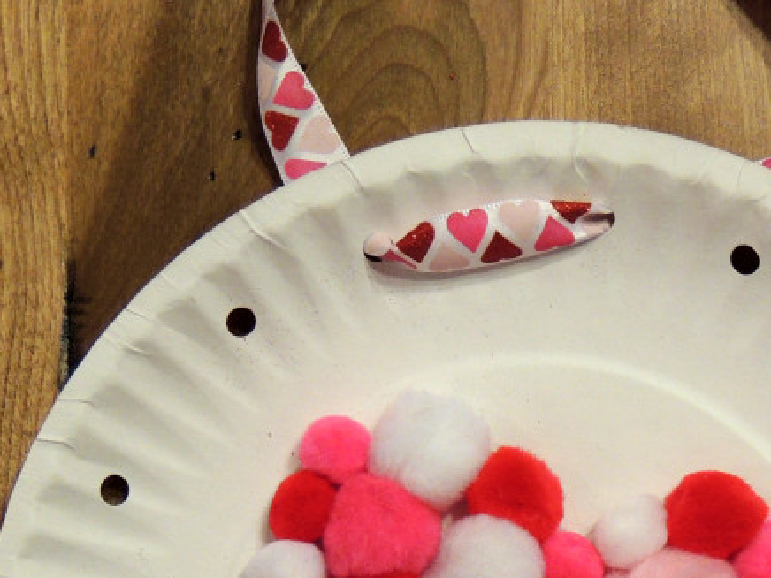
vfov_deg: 14.3
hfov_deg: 19.4
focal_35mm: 101
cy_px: 661
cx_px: 545
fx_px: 2250
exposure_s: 1/50
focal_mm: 7.6
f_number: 3.4
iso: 250
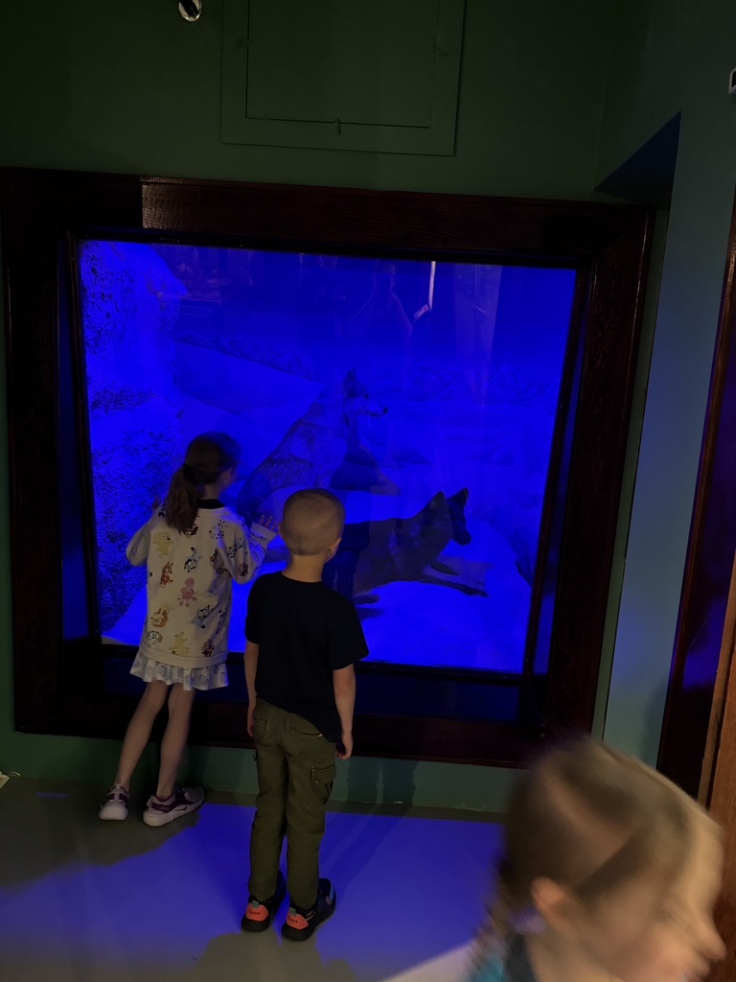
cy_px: 491
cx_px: 368
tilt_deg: -9.3
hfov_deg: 56.8
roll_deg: -4.7
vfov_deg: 71.6
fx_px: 680
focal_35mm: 24
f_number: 1.78
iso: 1000
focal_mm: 6.76
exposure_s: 1/30
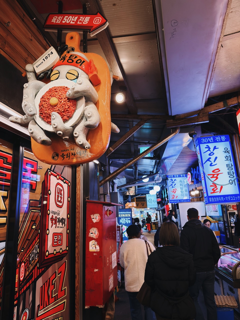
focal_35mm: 24
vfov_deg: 71.6
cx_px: 120
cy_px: 160
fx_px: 222
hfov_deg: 56.8
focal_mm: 6.76
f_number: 1.78
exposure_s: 1/143
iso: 160
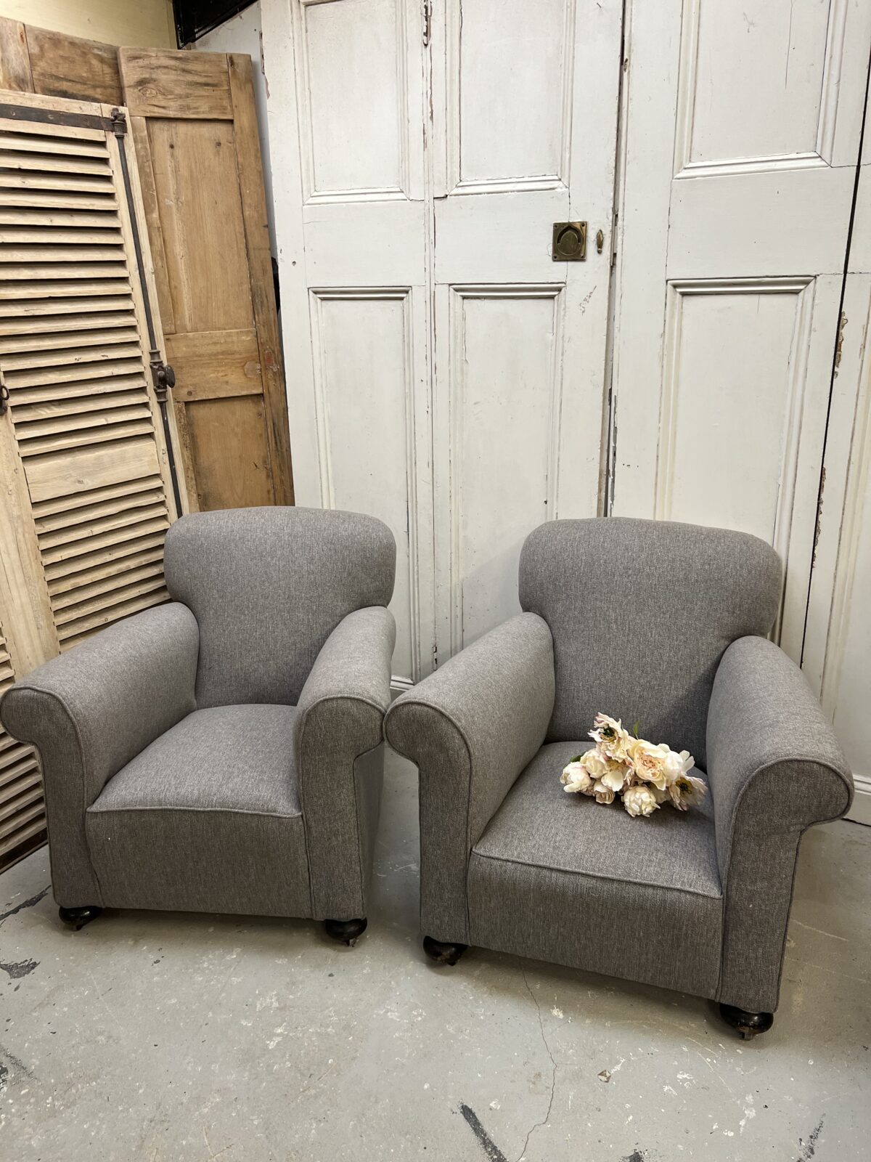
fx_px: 872
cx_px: 436
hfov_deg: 53.1
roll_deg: +1.5
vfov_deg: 67.3
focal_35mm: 26
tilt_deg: -17.9
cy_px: 581
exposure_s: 1/121
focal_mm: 5.7
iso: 100
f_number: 1.5
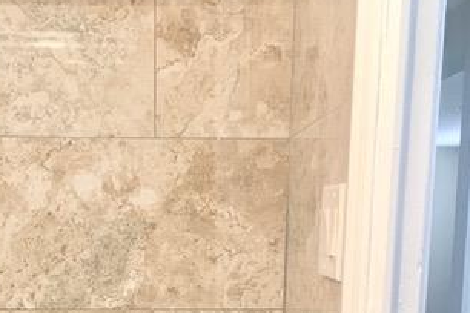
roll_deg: -4.1
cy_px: 422
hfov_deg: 31.6
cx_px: 154
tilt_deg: -10.5
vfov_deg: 19.6
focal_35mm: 63
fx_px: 822
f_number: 2.2
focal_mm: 4.15
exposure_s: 1/15
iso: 32
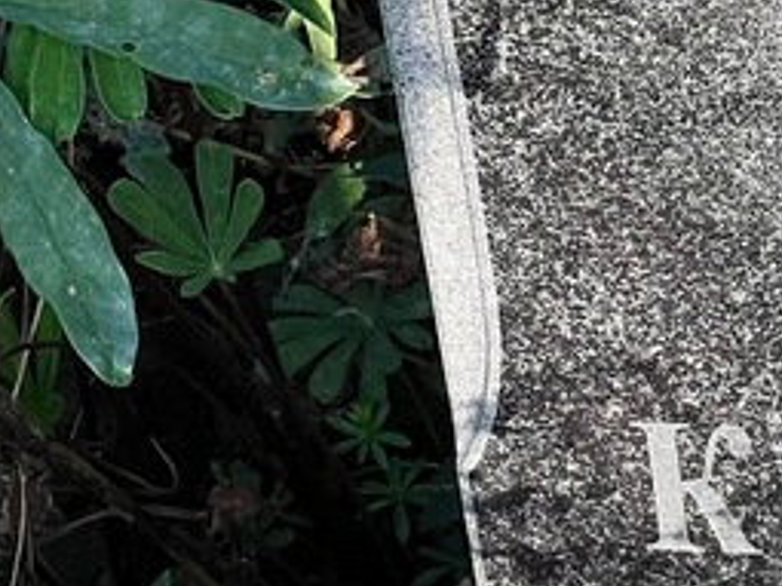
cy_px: 647
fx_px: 5464
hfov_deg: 8.0
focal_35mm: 242
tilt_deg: -46.7
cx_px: 1171
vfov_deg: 6.1
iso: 32
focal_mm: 9
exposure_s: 1/271
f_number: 2.8
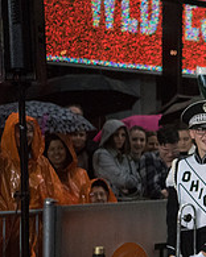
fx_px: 1318
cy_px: 181
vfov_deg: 11.1
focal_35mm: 173
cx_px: 380
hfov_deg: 8.6
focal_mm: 62
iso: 10000
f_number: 2.8
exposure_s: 1/4000
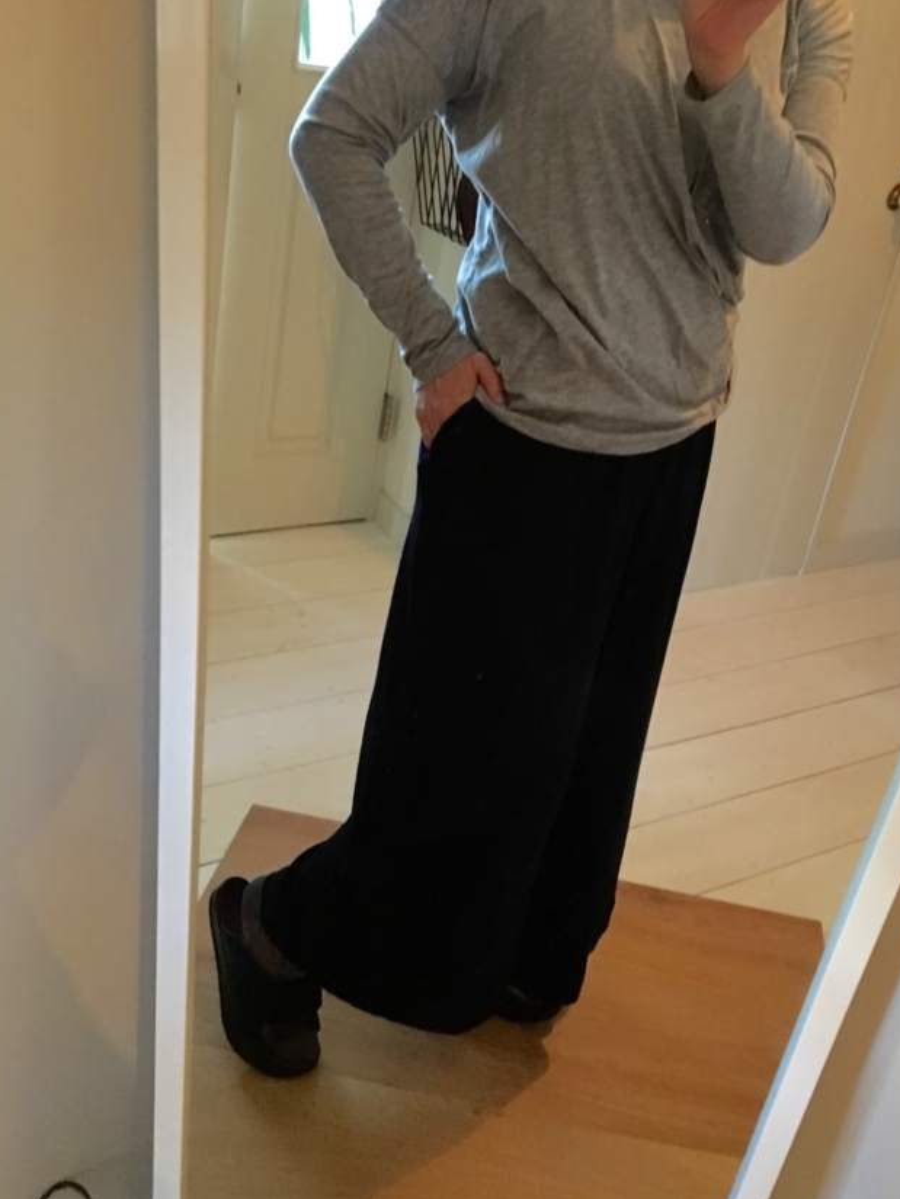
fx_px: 1248
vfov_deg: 51.2
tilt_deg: -39.7
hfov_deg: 39.5
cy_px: 532
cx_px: 545
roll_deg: -9.3
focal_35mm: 36
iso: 320
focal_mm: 4.15
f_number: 2.2
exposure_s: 1/15
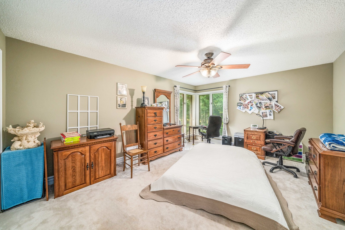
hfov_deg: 112.6
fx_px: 115
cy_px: 115
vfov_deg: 90.0
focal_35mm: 12
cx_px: 172
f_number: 11
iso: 400
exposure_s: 1/3
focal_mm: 12
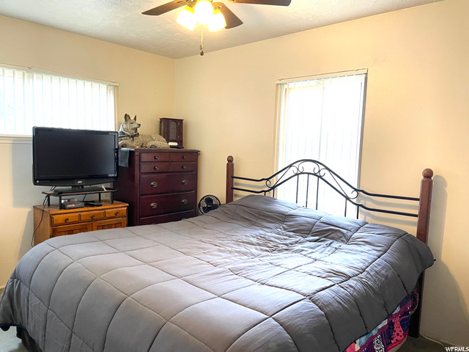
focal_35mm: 26
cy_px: 176
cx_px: 234
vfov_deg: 53.1
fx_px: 352
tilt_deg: -4.7
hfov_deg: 67.3
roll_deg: -1.4
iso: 100
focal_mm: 4.2
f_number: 1.6
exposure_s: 1/60
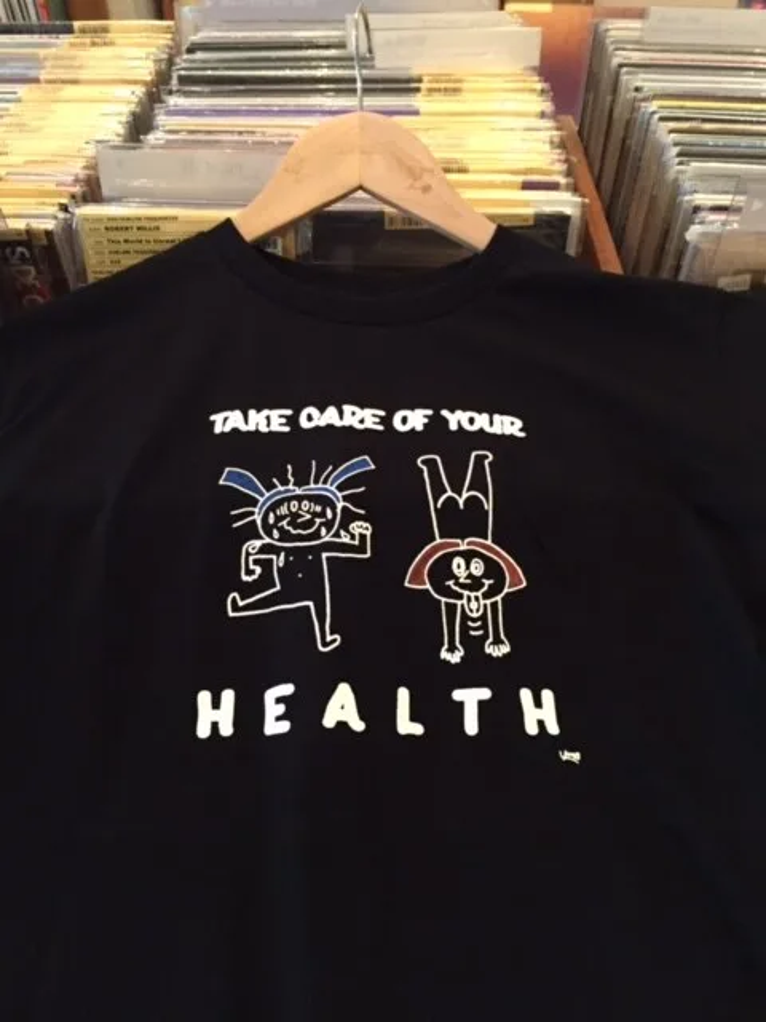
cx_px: 383
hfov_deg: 48.2
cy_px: 511
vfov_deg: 61.7
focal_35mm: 29
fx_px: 856
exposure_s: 1/24
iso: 250
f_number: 2.2
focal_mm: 4.15
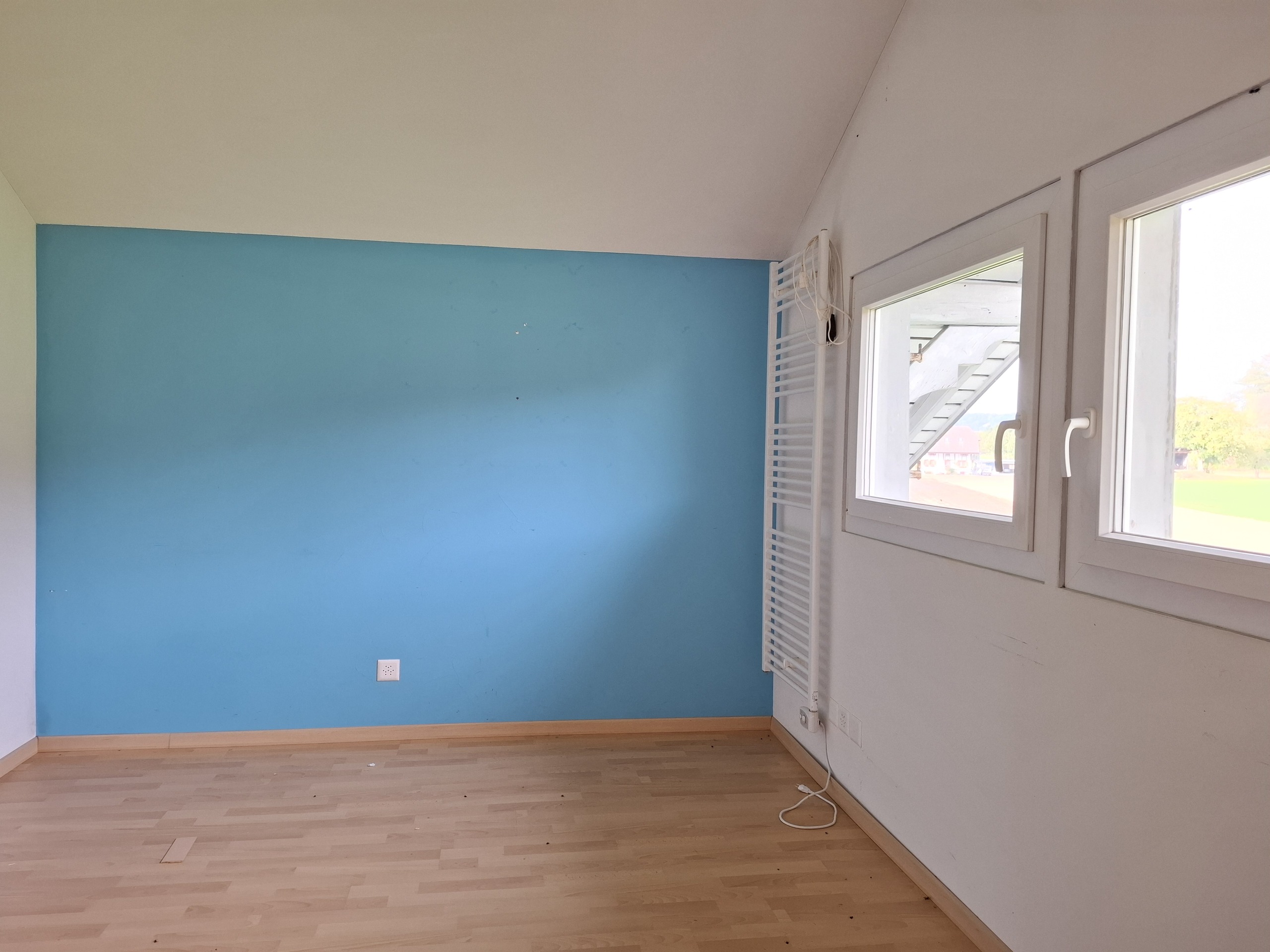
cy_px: 476
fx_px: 844
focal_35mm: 23
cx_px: 635
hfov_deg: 73.9
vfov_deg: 58.9
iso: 250
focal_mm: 5.54
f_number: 1.8
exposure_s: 1/100
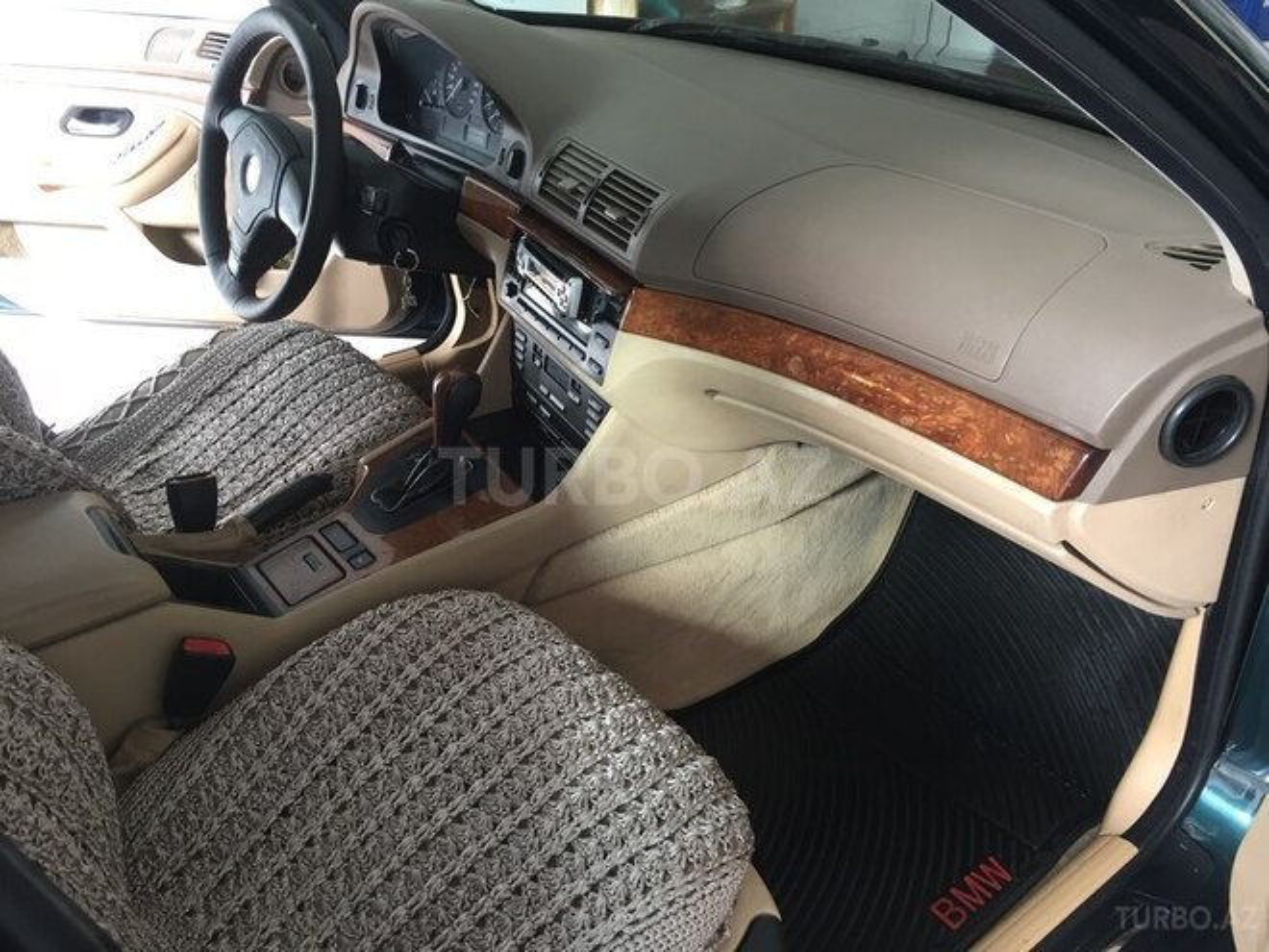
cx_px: 634
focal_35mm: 29
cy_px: 476
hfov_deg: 61.7
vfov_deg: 48.2
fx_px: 1063
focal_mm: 4.15
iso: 80
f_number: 2.2
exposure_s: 1/33
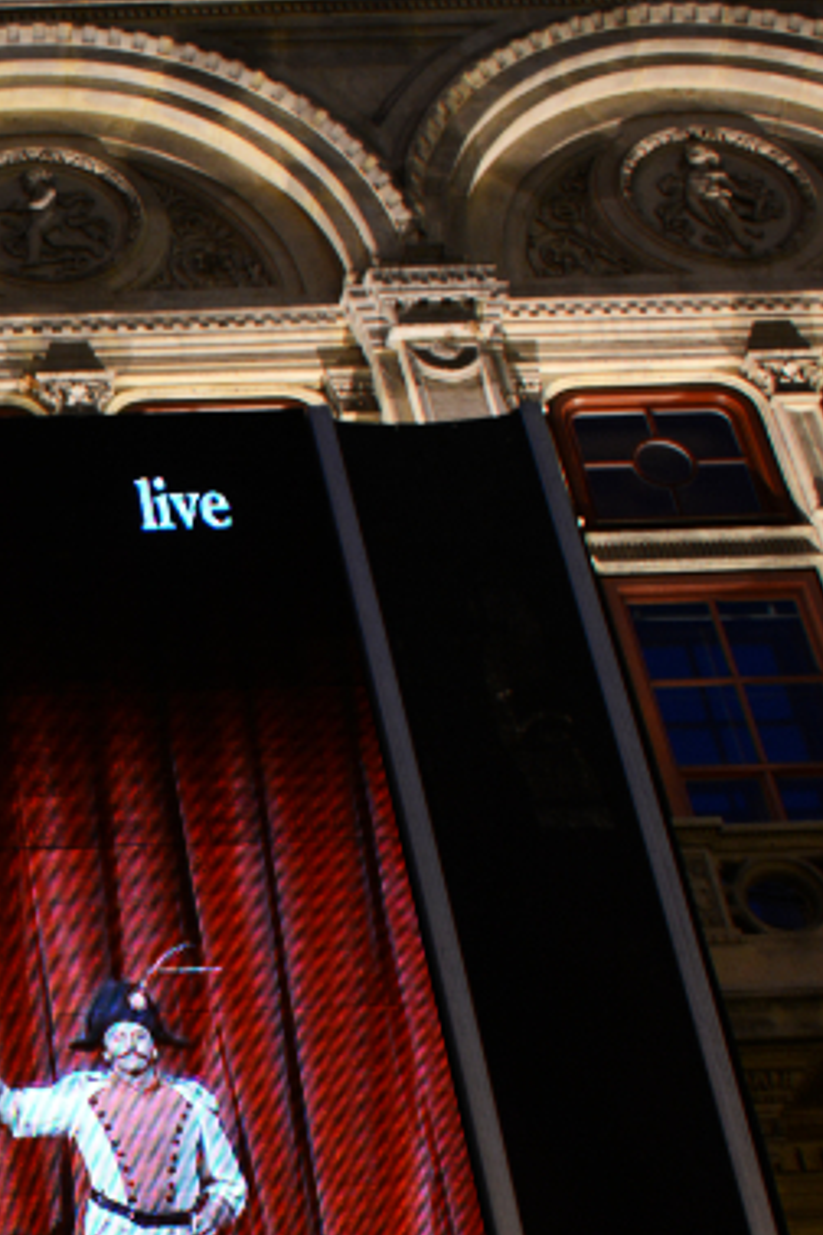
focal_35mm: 74
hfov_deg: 16.1
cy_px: 887
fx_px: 2537
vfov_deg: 27.1
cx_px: -568
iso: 400
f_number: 3.5
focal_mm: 28
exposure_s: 1/8
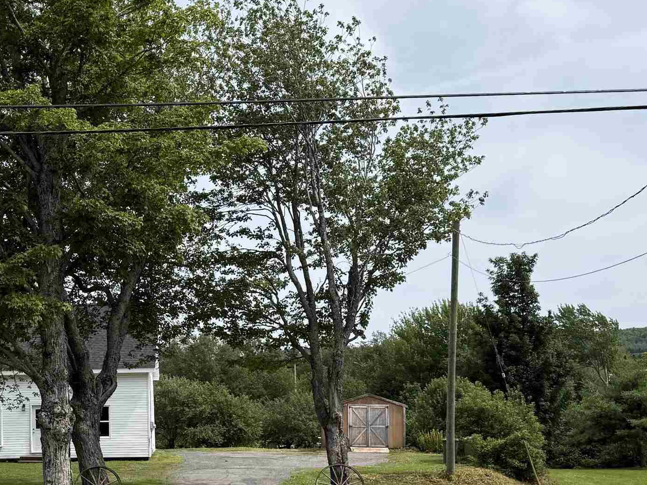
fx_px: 991
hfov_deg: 35.0
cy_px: 396
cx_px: 127
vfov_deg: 26.9
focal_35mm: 53
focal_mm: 6.76
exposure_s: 1/4975
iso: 80
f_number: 1.78
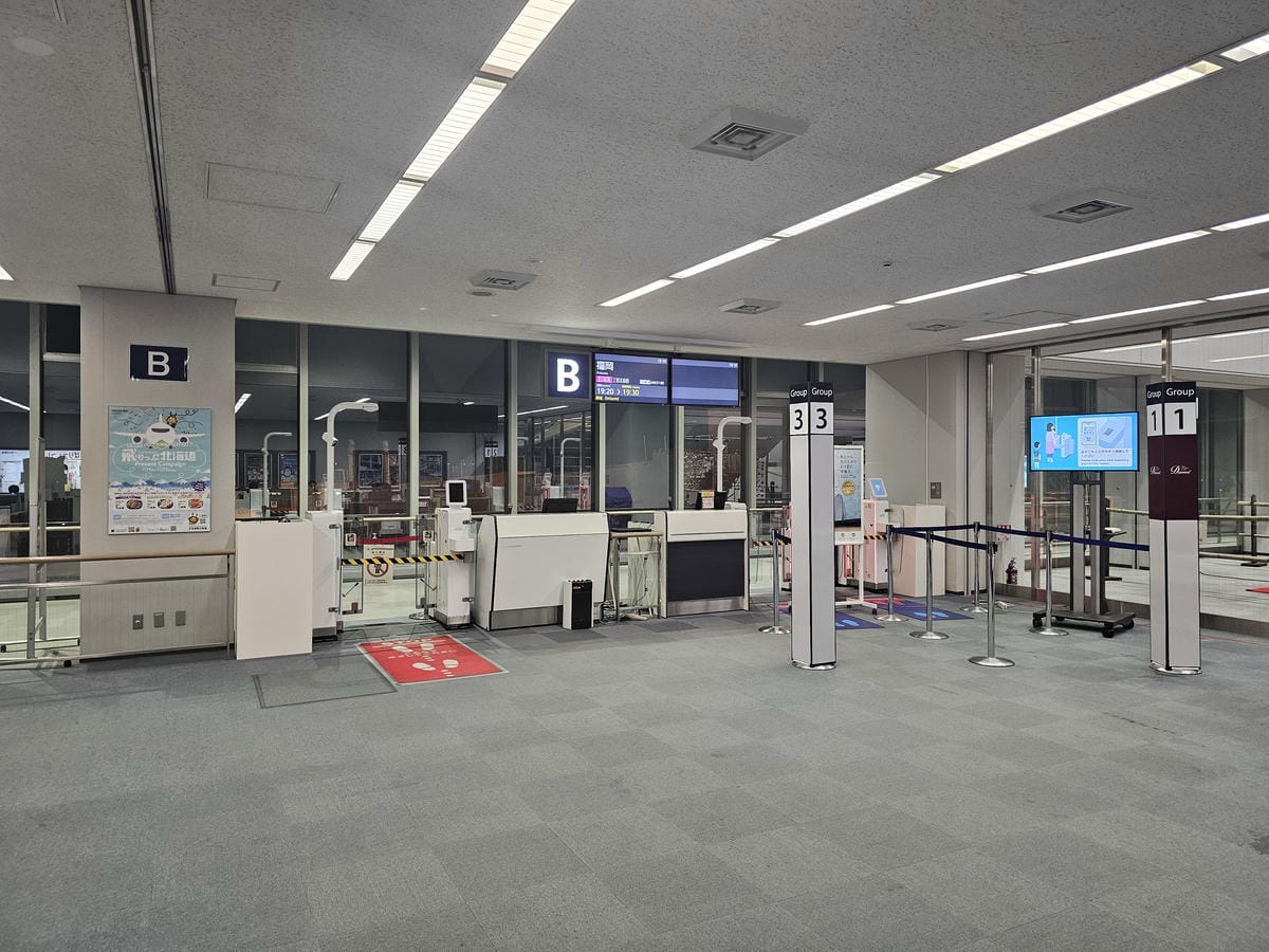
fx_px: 843
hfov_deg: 73.9
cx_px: 634
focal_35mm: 23
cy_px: 476
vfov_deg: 58.9
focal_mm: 6.3
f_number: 1.7
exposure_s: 1/100
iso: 250
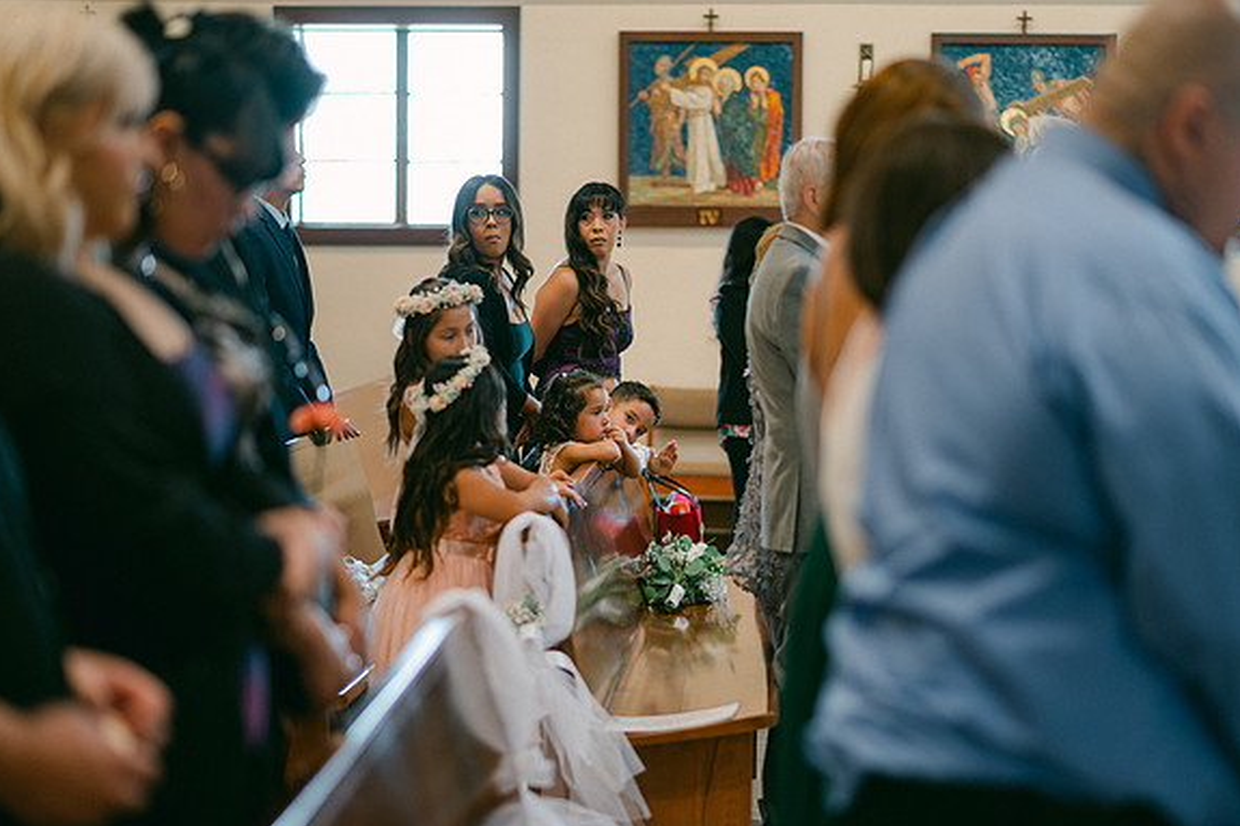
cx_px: 619
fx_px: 3237
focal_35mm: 94
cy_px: 453
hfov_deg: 21.7
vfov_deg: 14.5
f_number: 1.8
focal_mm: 85
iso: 320
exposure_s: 1/125
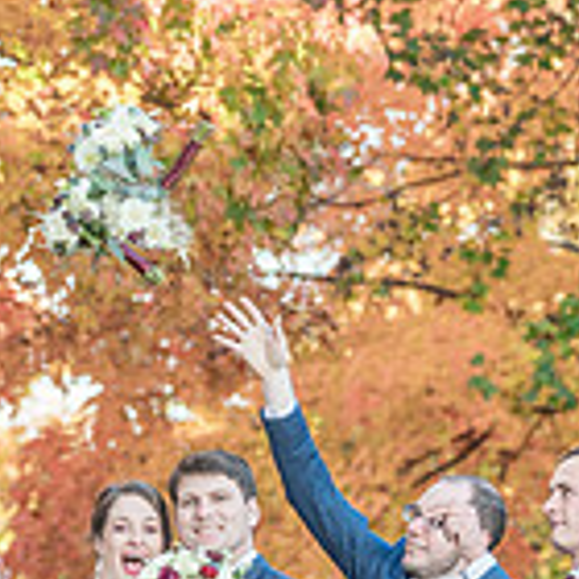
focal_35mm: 541
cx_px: 84
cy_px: 570
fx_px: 10238
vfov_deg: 3.2
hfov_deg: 3.2
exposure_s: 1/250
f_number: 5.6
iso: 800
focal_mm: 147
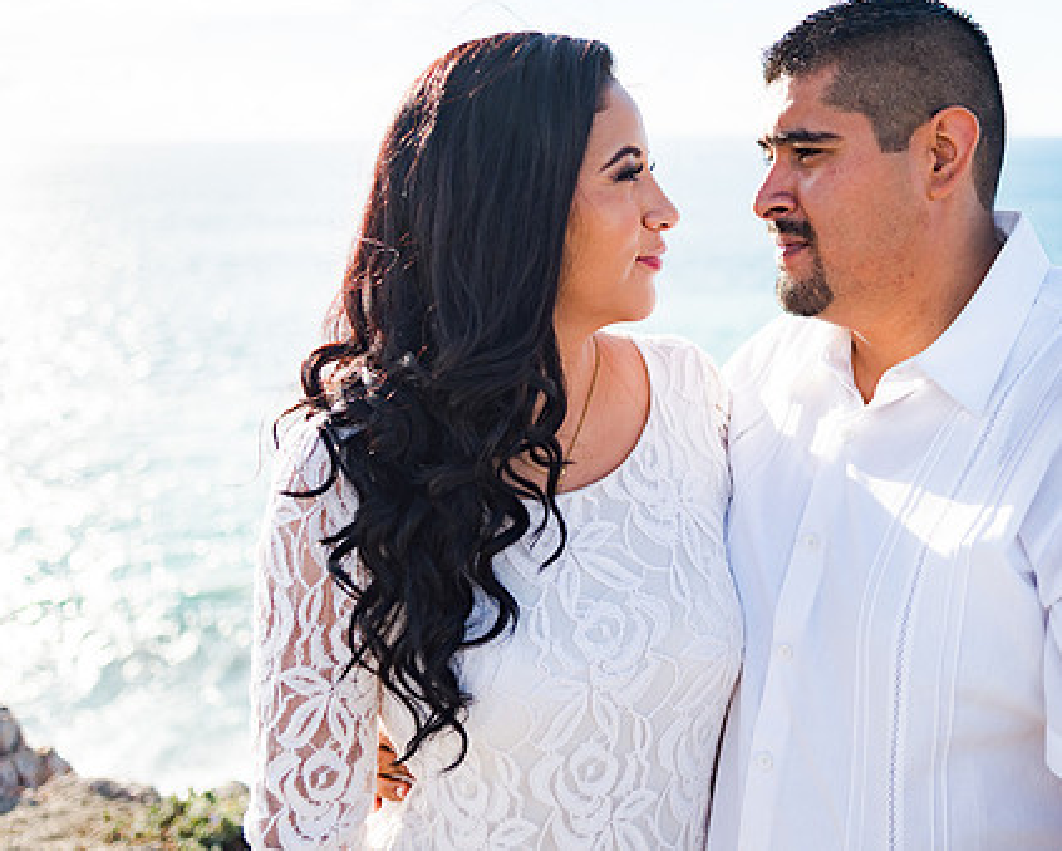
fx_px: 1415
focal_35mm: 45
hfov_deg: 40.9
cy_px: 368
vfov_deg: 33.4
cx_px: 638
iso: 50
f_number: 2.8
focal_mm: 35
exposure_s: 1/2000
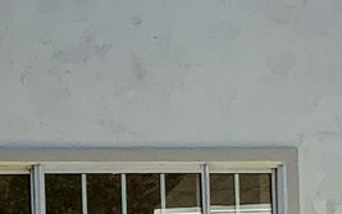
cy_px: 236
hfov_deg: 8.5
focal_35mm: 236
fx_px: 2200
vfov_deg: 5.5
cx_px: -279
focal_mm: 3
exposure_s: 1/2538
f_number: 1.8
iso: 20
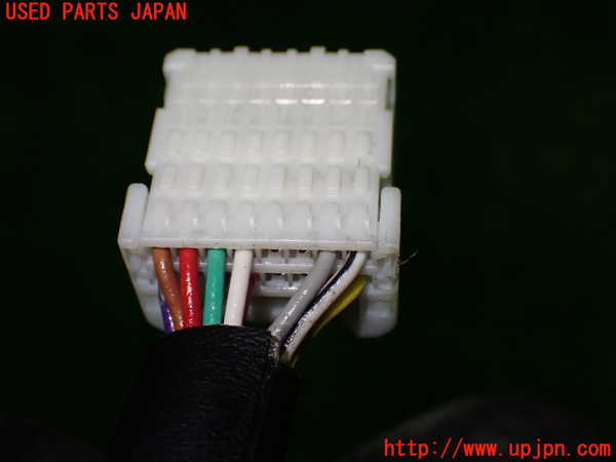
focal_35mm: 67
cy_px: 231
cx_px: 308
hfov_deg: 29.0
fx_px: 1192
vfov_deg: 21.9
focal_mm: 11.88
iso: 800
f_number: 3.8
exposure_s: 1/200
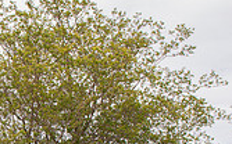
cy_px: 202
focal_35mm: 85
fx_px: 537
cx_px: -35
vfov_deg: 14.5
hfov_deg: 22.7
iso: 400
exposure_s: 1/250
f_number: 8
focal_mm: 24
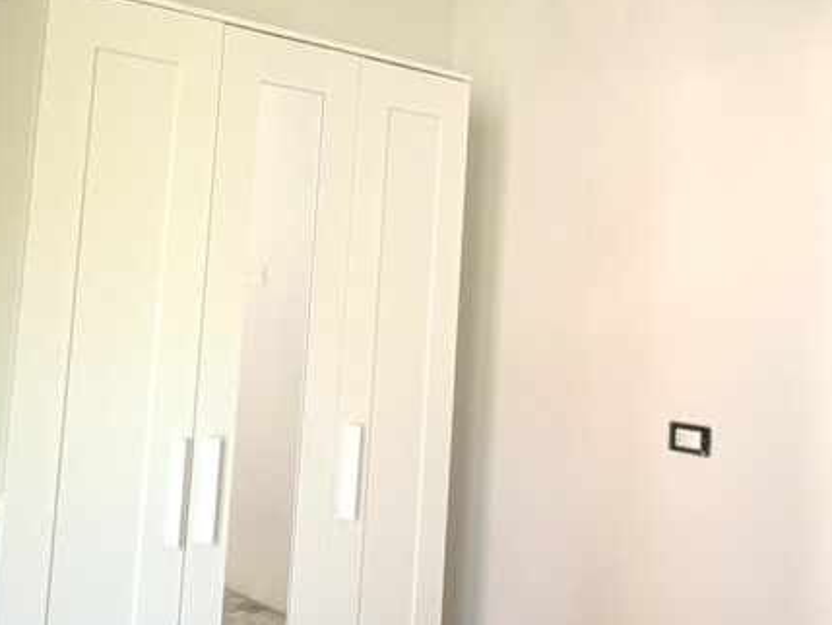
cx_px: 349
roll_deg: -4.3
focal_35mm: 47
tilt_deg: +5.5
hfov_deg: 40.3
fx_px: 1130
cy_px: 140
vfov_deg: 30.3
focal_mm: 2.22
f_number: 2.2
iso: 200
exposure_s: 1/121
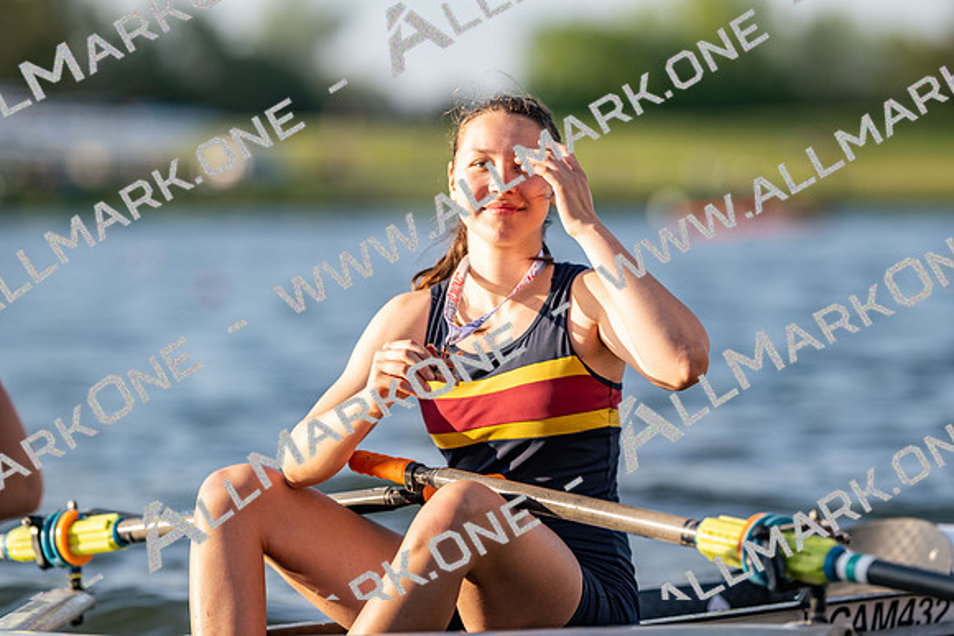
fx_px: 3578
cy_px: 318
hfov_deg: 15.2
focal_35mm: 135
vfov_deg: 10.2
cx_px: 477
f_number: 1.8
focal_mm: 135
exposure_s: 1/2000
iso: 64
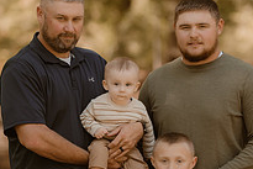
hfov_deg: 8.6
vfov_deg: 5.7
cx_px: 109
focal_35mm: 240
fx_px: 1688
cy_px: 171
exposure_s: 1/800
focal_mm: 85
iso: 320
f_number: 1.8
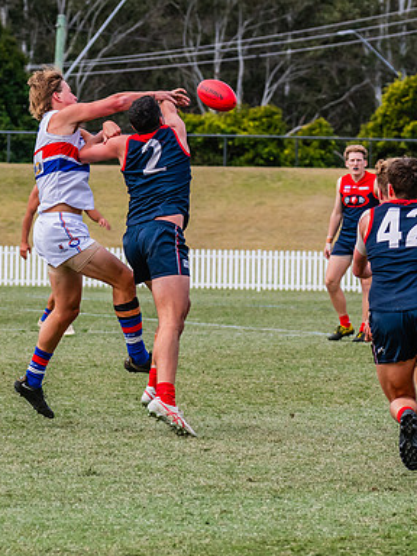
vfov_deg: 5.6
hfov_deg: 4.2
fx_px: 5686
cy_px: 332
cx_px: 104
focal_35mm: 354
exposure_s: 1/1600
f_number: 7.1
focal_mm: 170
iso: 800
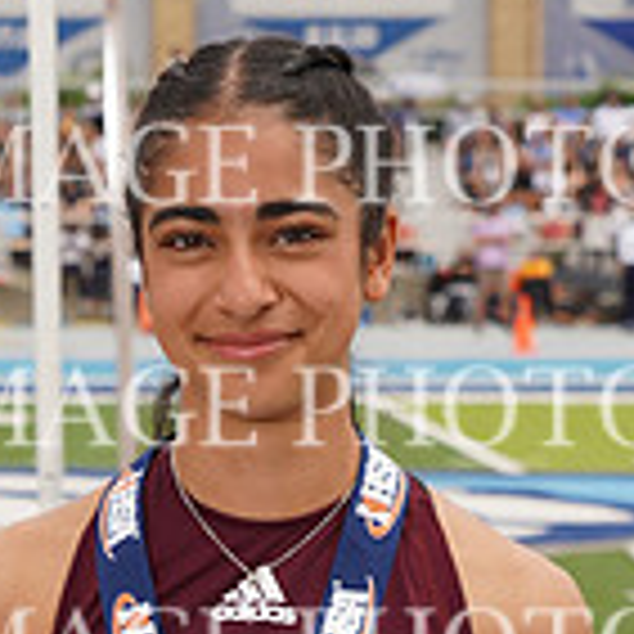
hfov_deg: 6.9
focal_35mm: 252
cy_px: 769
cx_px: 263
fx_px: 5222
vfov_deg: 6.9
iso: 100
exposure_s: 1/200
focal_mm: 72
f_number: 8
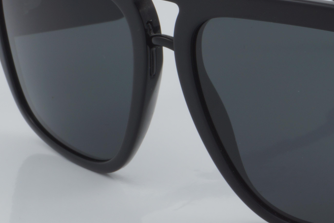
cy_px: 88
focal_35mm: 180
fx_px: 1671
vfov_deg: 7.6
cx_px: 334
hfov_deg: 11.3
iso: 100
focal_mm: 55
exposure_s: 1/4
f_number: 32
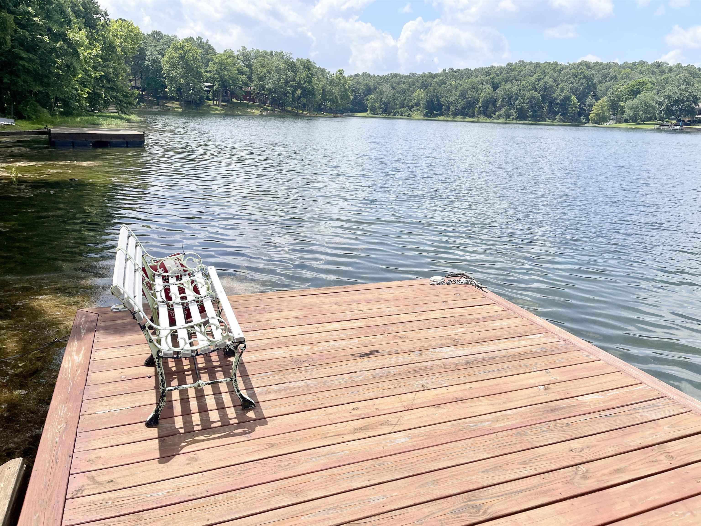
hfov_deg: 69.4
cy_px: 263
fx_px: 506
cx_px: 350
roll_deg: -3.5
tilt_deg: -15.3
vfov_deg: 54.9
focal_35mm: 25
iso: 32
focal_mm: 5.1
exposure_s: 1/3559
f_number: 1.6
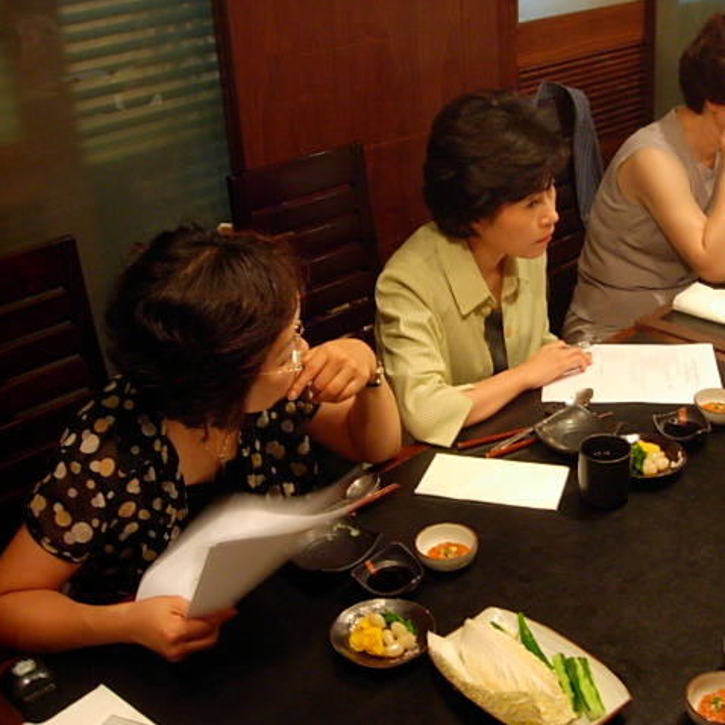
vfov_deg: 37.6
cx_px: 482
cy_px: 362
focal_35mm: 45
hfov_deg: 37.2
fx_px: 1066
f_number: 2.8
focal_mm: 7.8
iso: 200
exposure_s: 1/10
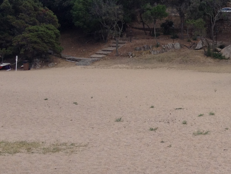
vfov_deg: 16.0
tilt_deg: +3.9
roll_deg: -0.2
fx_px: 607
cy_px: 5
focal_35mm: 91
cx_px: 289
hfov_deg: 20.0
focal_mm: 4.28
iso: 50
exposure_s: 1/876
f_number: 2.4
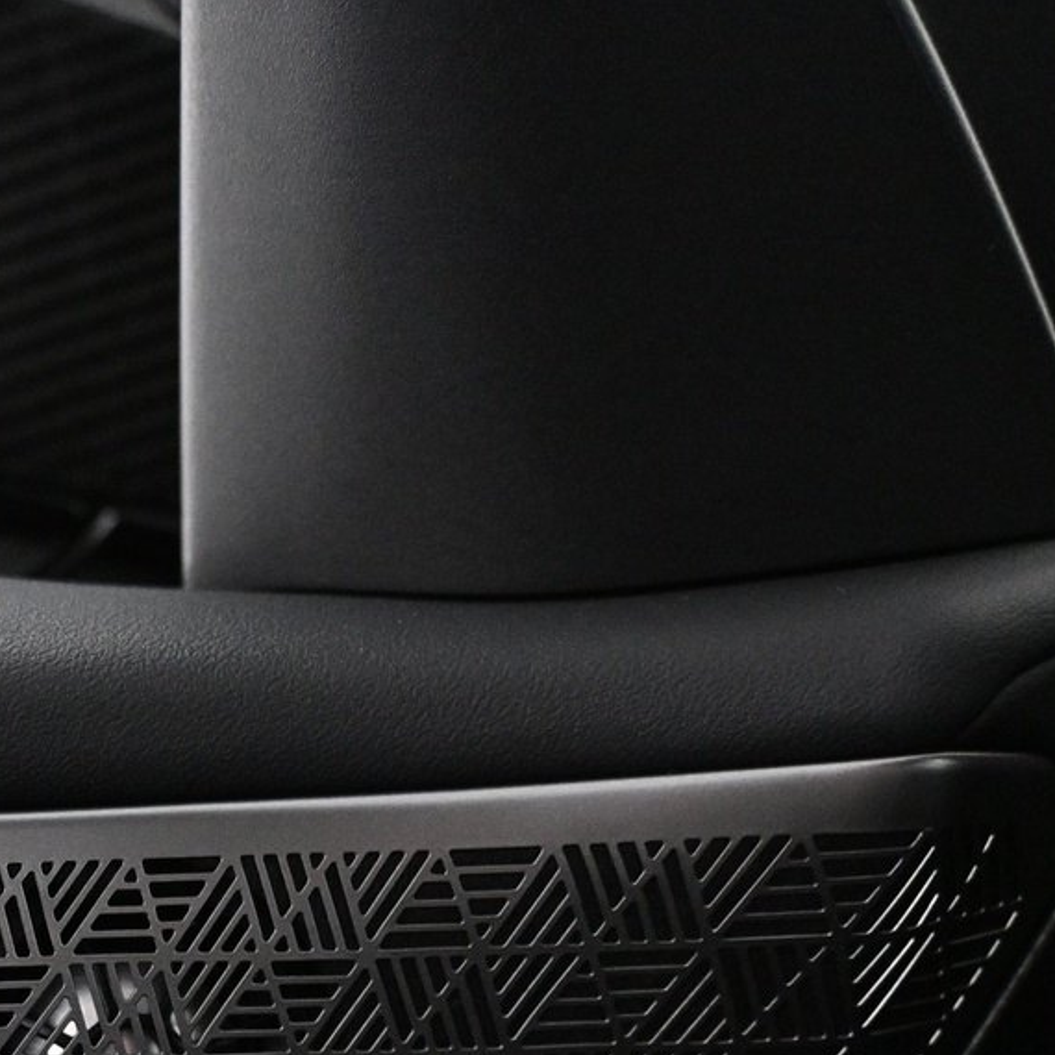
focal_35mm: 71
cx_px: -4
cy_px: 996
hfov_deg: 23.4
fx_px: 2434
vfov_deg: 23.6
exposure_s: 1/100
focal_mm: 19.5
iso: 4000
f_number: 3.8
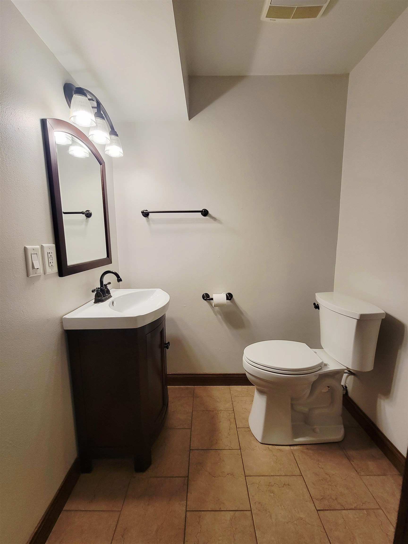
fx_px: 204
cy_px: 272
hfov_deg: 89.9
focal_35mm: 13
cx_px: 204
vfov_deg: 106.2
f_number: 2.2
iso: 160
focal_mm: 2.2
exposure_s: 1/60.2
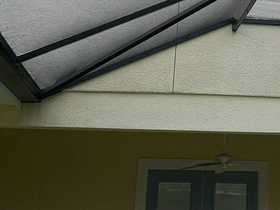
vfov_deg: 17.5
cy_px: -100
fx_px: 615
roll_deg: +1.6
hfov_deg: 25.0
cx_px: 245
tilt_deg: +27.4
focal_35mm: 76
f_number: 1.78
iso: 80
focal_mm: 6.86
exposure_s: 1/3861
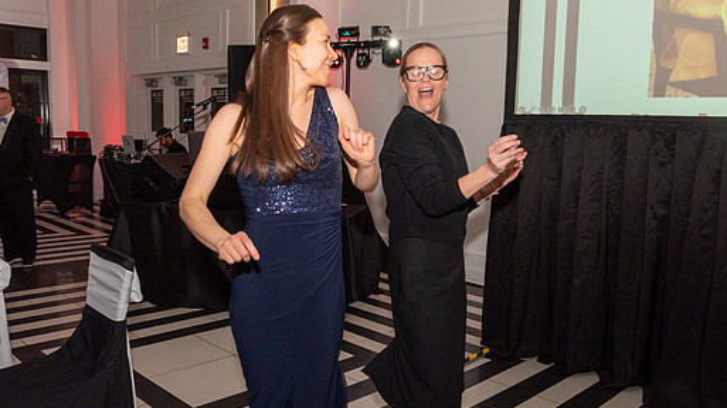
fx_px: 617
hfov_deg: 61.0
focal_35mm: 32
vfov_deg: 36.6
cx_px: 342
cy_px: 229
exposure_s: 1/60
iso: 2000
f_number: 7.1
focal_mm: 18
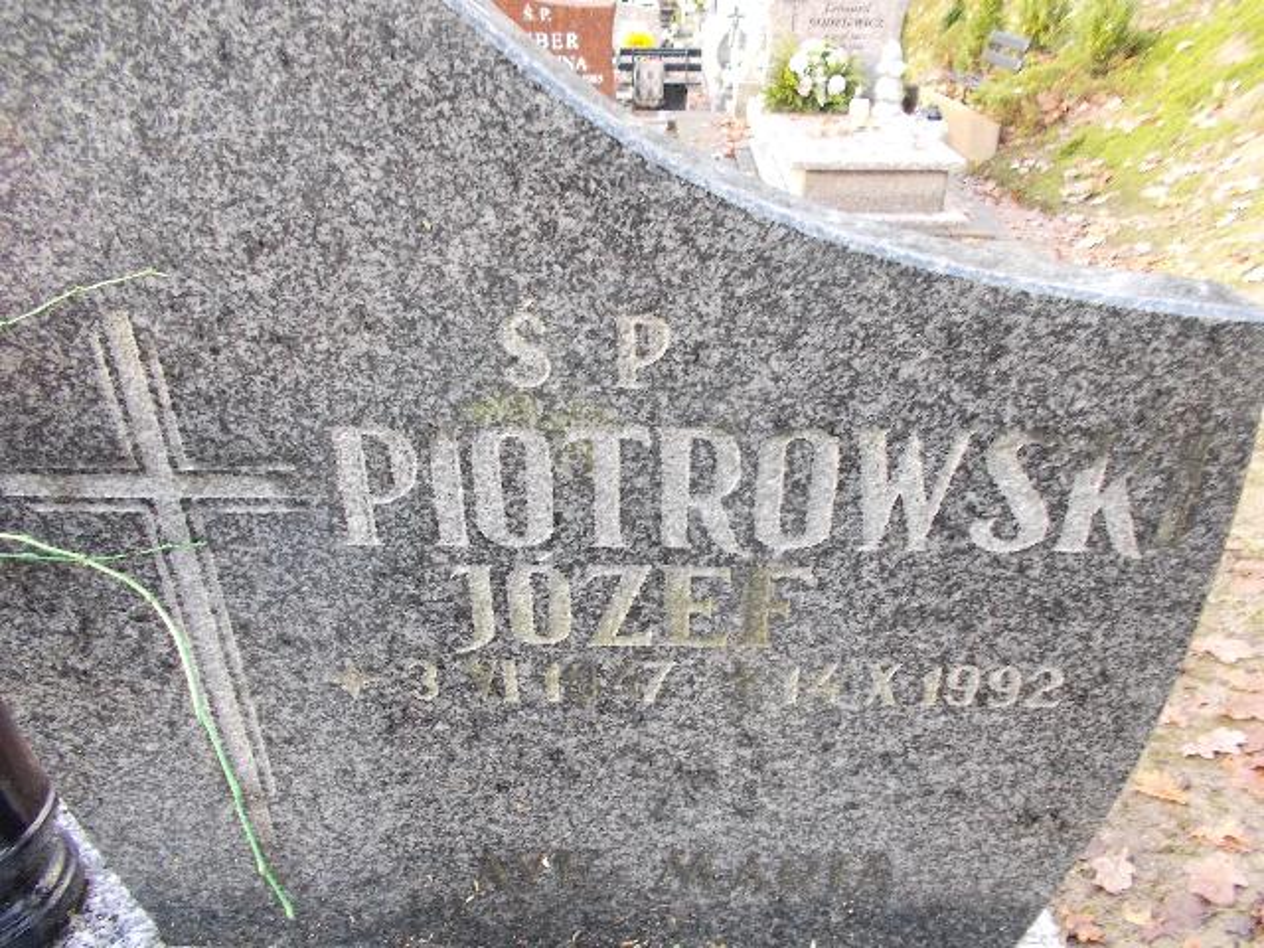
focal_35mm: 26
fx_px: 949
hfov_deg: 67.3
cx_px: 632
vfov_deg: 53.1
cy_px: 474
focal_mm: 4.6
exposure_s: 1/25
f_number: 3.2
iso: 160
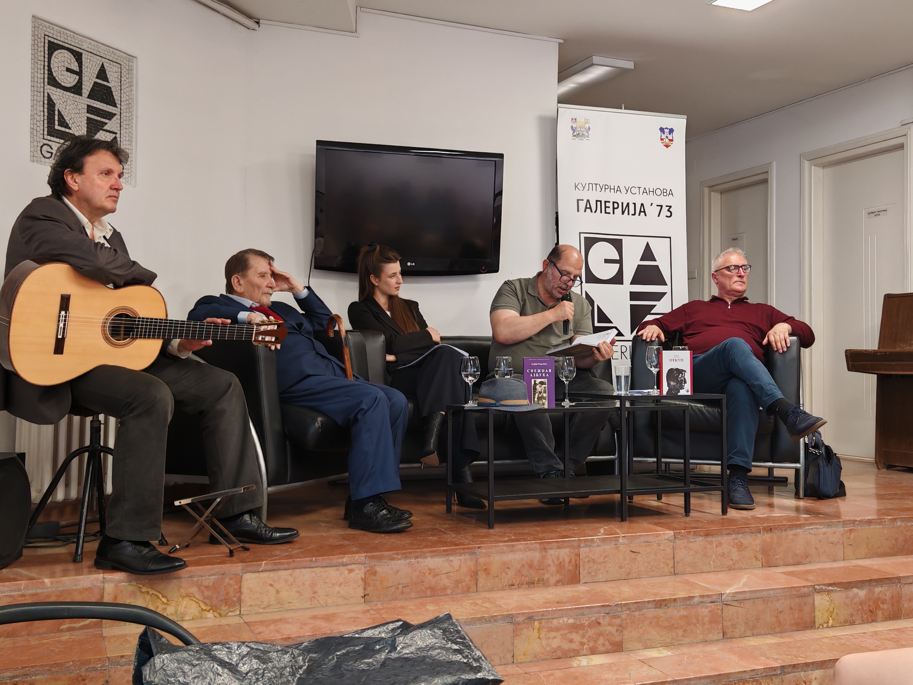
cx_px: 456
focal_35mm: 38
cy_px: 342
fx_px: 1002
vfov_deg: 37.7
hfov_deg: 49.0
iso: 400
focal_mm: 6.67
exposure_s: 1/33
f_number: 1.9
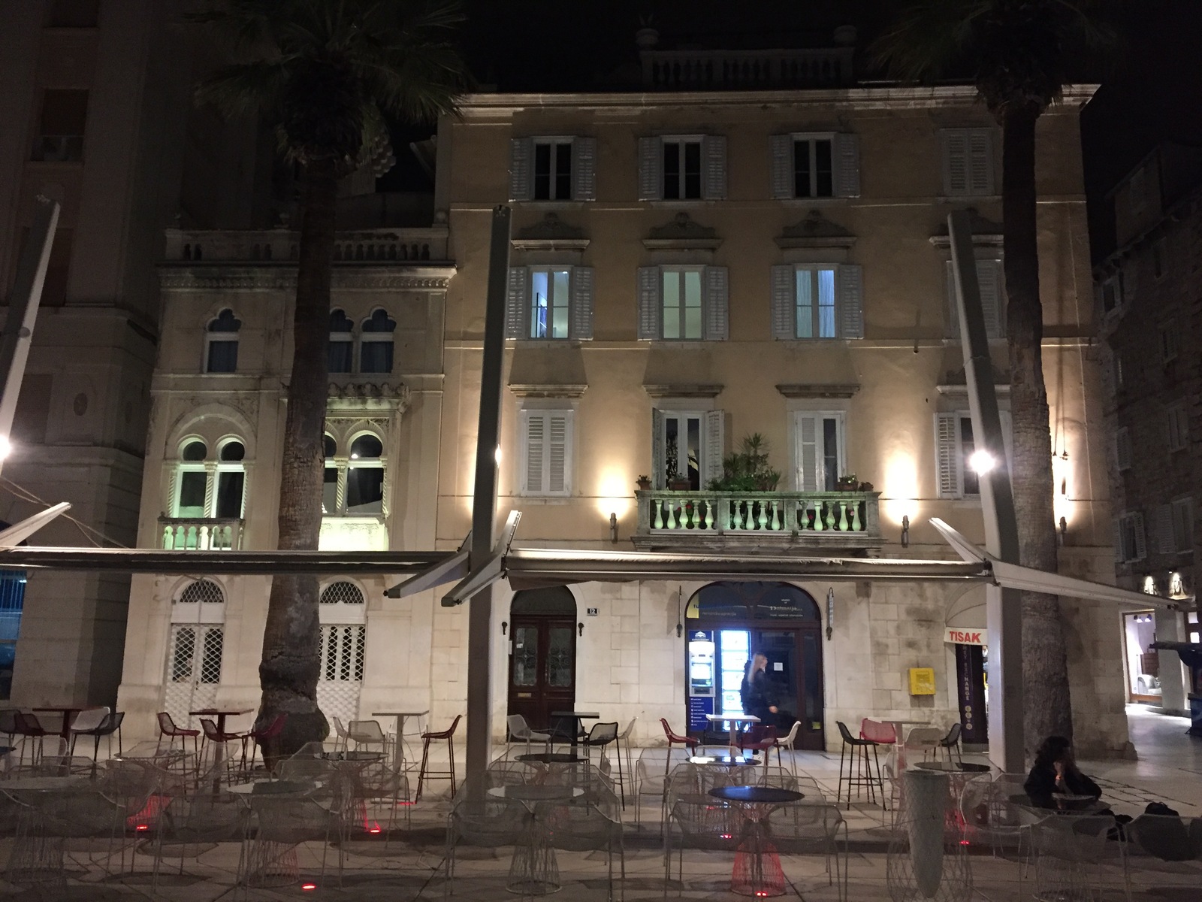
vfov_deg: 48.2
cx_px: 601
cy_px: 451
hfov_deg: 61.7
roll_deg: -0.7
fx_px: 1007
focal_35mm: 29
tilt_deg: +11.6
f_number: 2.2
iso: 250
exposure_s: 1/17
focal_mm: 4.15
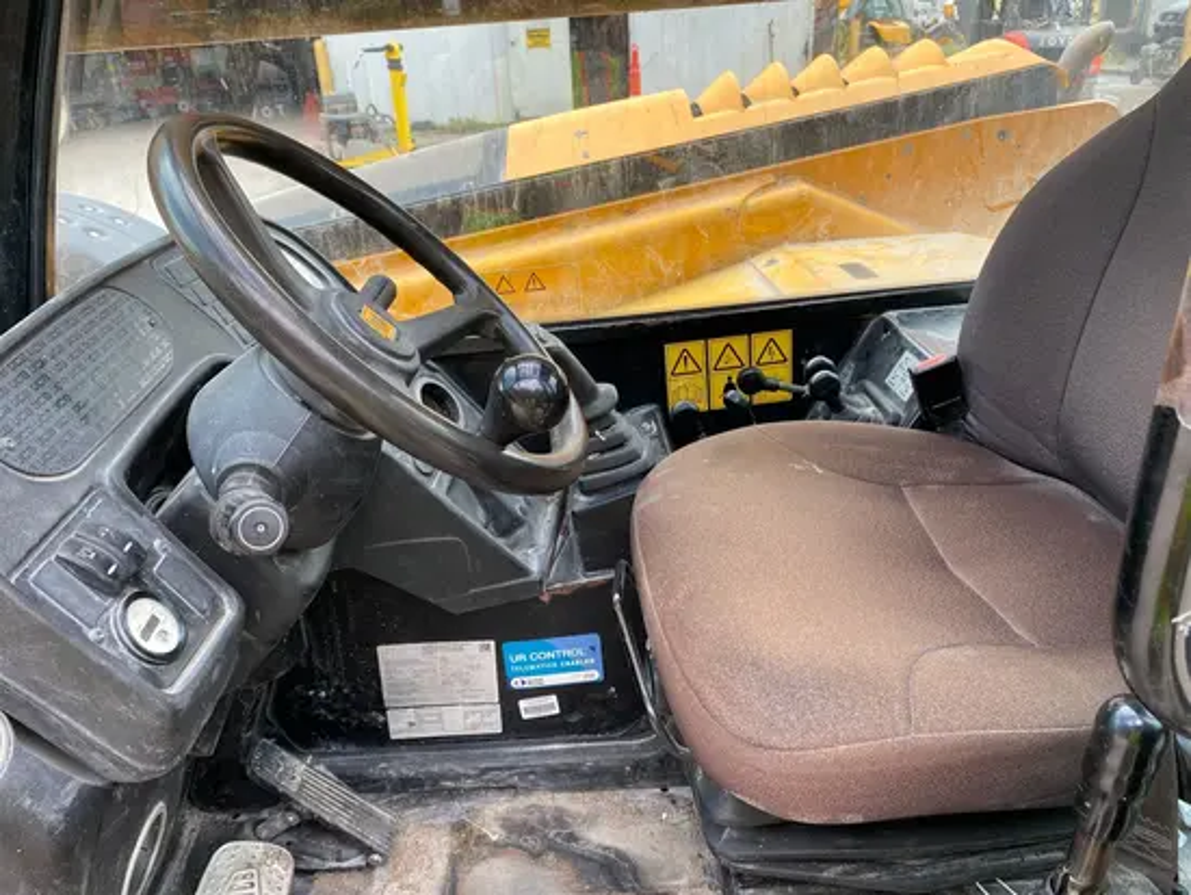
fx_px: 895
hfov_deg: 67.3
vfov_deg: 53.1
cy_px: 448
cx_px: 596
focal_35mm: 26
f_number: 1.8
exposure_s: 1/164
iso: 32
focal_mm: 4.25
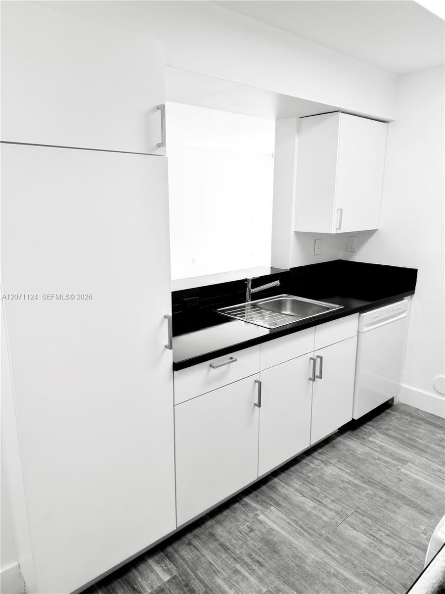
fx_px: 411
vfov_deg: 71.6
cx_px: 222
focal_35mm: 24
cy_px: 297
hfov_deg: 56.8
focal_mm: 6.76
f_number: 1.78
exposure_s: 1/129
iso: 100
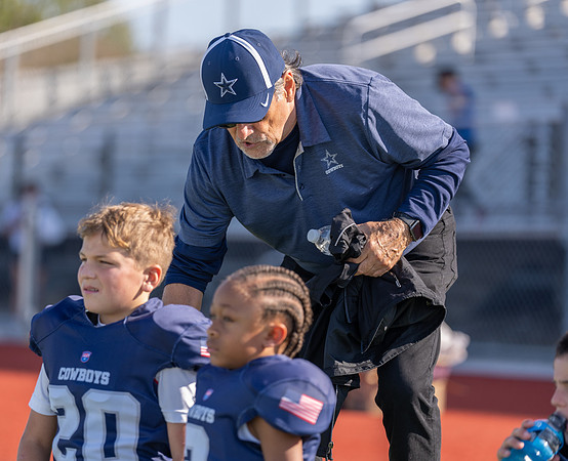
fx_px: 3202
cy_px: 221
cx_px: 271
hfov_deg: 10.1
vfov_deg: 8.2
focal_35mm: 189
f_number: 2.8
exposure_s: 1/800
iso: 100
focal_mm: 157
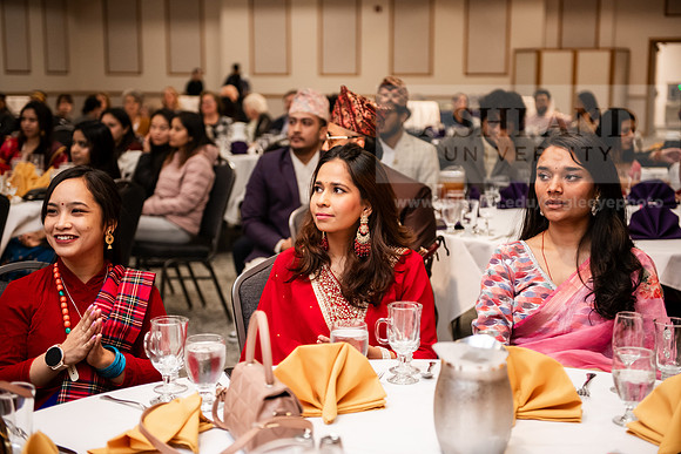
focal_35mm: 58
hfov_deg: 34.5
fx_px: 1097
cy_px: 227
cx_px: 340
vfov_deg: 23.4
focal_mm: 58
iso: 2000
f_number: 2.8
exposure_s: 1/200
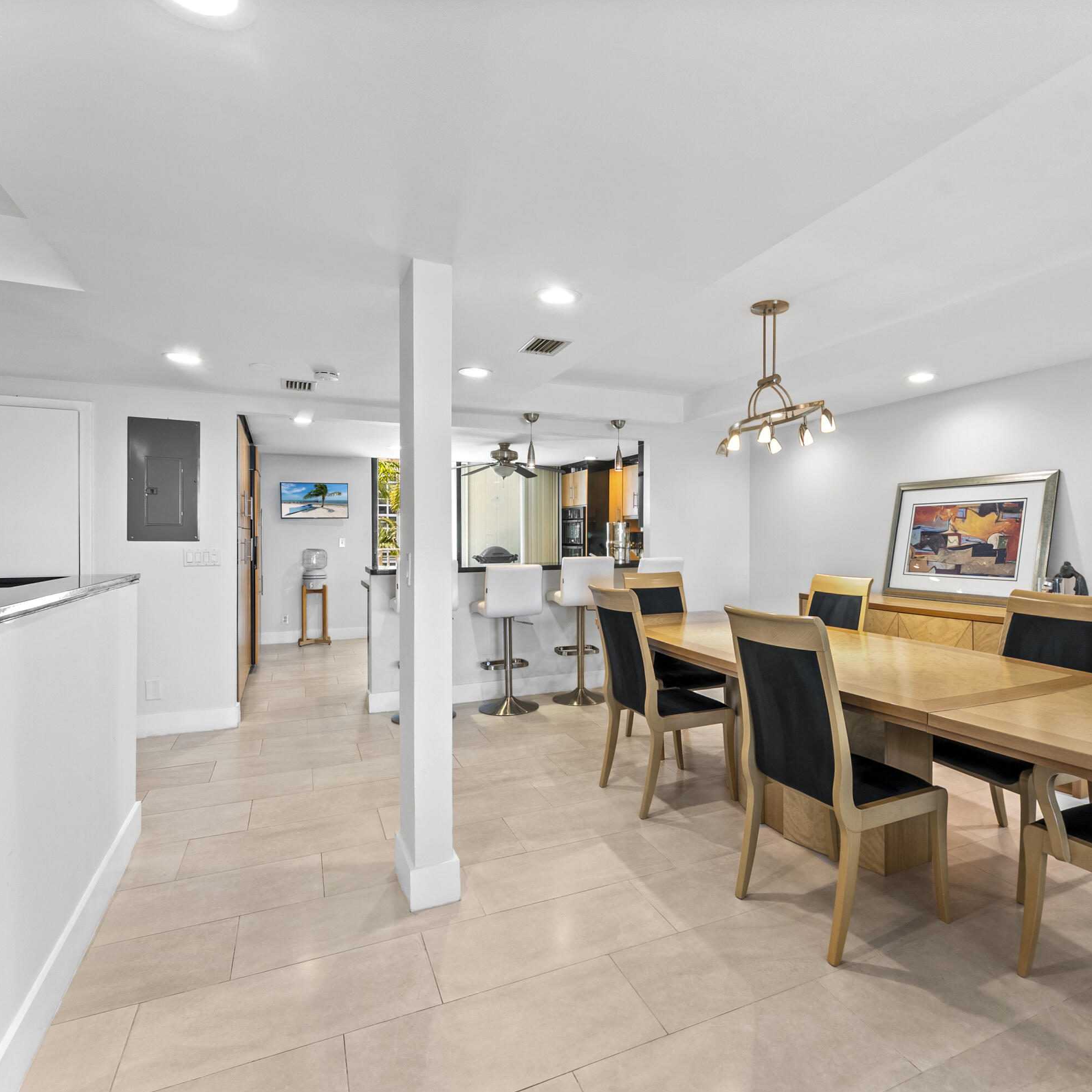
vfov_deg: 80.7
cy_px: 544
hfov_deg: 80.3
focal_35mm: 18
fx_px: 642
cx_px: 616
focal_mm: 14
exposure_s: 1/5
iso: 640
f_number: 9
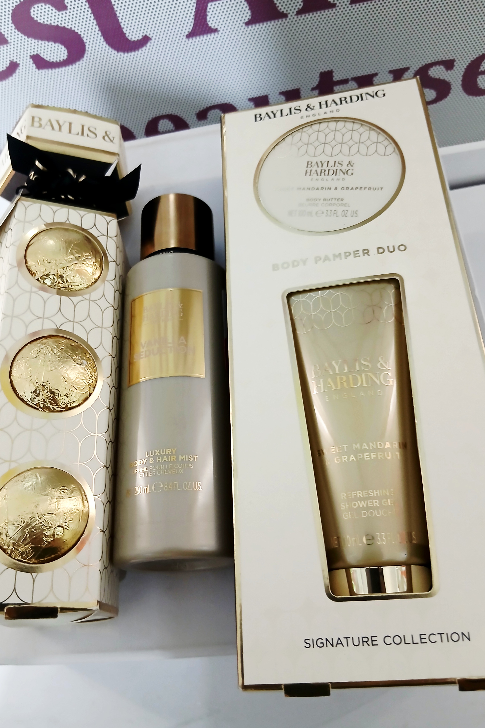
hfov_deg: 46.4
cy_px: 352
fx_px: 566
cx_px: 229
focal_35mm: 28
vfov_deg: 65.5
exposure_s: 1/25.1
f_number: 1.8
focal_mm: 3.98
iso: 320
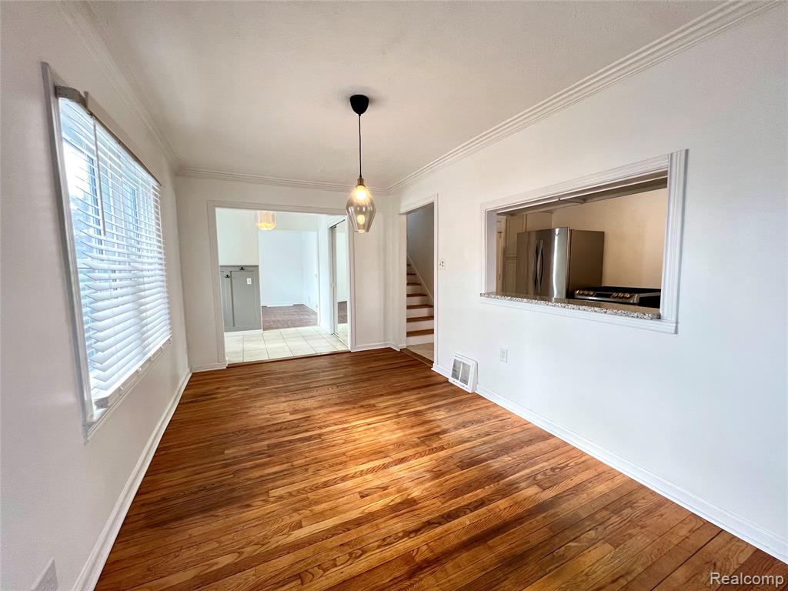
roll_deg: +0.4
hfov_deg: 106.2
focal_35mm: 13
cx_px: 394
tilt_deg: -5.3
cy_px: 296
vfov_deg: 89.9
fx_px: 296
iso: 160
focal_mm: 1.57
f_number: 1.8
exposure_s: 1/120
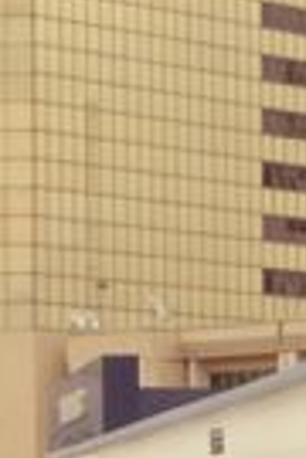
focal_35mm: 216
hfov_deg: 6.1
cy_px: 431
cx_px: -445
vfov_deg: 9.5
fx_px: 2754
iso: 80
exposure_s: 1/640
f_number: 3.7
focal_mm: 6.3
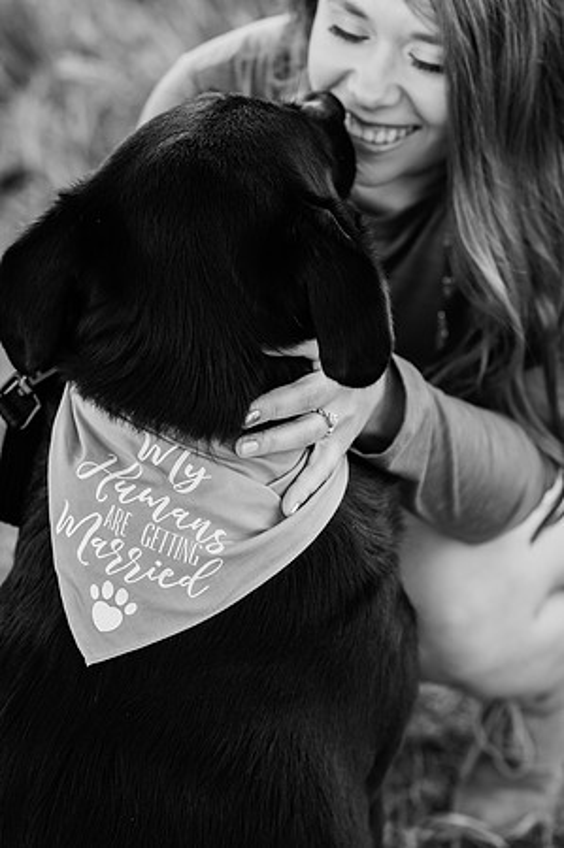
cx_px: 282
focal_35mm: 85
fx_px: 2002
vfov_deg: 23.9
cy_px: 424
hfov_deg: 16.0
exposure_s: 1/250
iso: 400
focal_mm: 85
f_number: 4.5
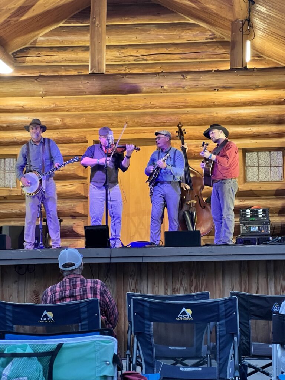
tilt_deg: +5.4
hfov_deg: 19.1
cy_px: 190
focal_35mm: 77
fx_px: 845
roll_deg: +0.4
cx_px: 142
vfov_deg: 25.3
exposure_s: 1/40
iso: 640
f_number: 2.8
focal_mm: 9
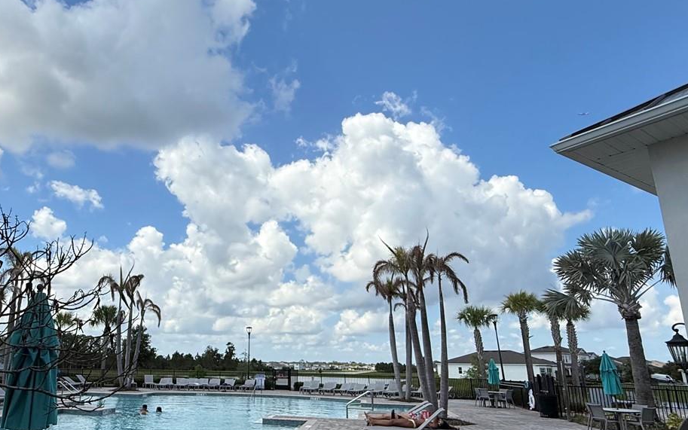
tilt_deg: +16.0
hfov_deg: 68.9
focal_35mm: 26
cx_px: 243
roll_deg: -0.9
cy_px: 239
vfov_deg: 47.5
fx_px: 488
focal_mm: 2.22
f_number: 2.2
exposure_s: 1/3460
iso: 50
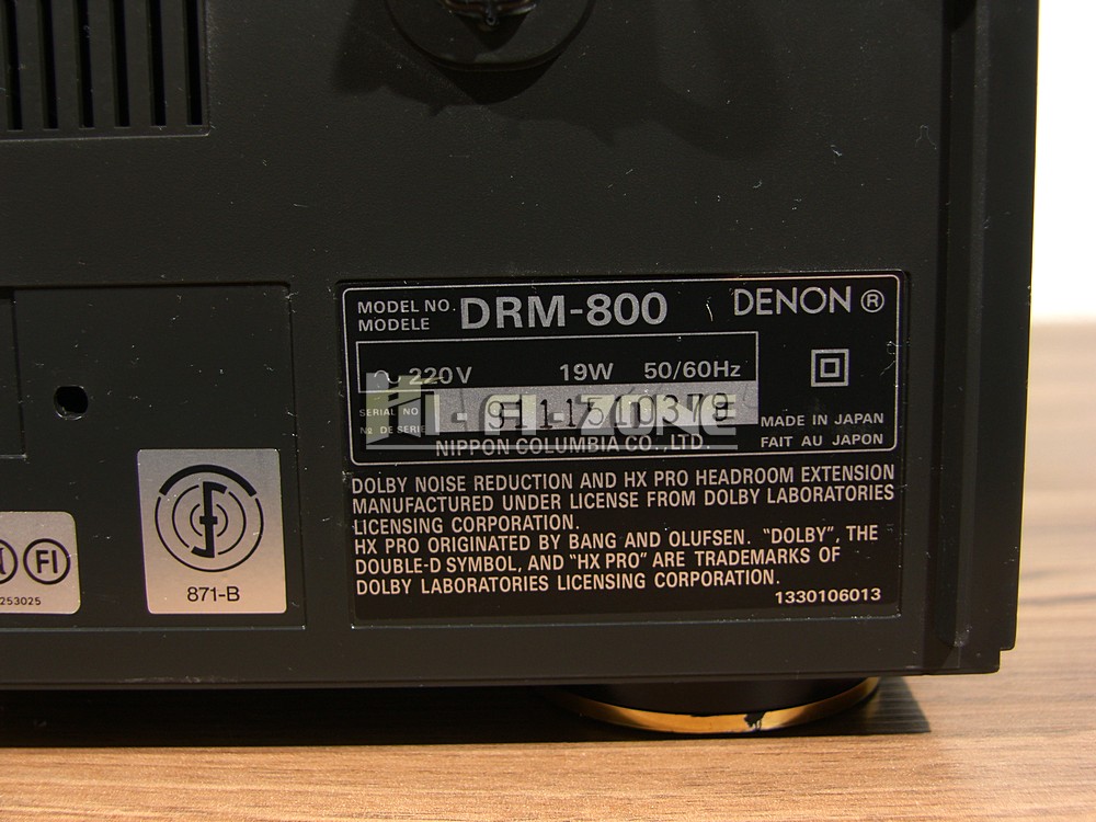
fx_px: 1583
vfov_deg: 29.1
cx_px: 548
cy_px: 411
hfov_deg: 38.2
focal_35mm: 50
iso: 50
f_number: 2.8
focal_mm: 12.9
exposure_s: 1/50
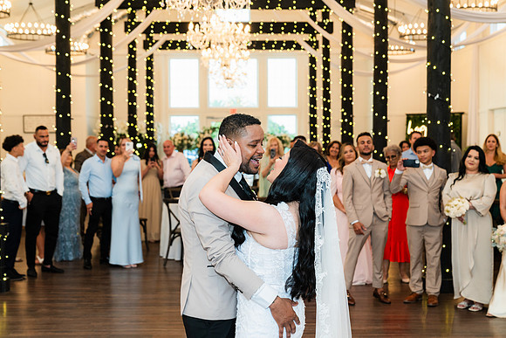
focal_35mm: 54
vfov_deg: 24.9
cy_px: 169
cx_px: 253
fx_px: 763
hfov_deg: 36.7
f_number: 4.5
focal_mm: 54
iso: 400
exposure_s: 1/125
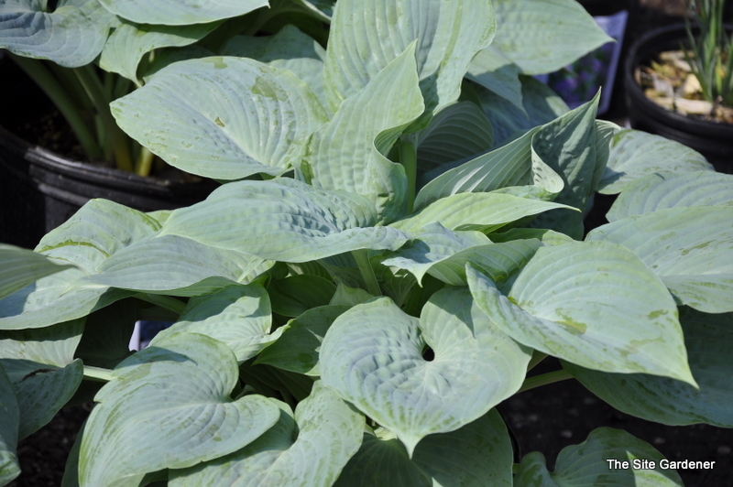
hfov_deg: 13.1
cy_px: 244
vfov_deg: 8.7
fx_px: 3204
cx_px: 366
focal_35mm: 158
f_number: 6.3
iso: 200
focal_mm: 105
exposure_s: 1/640
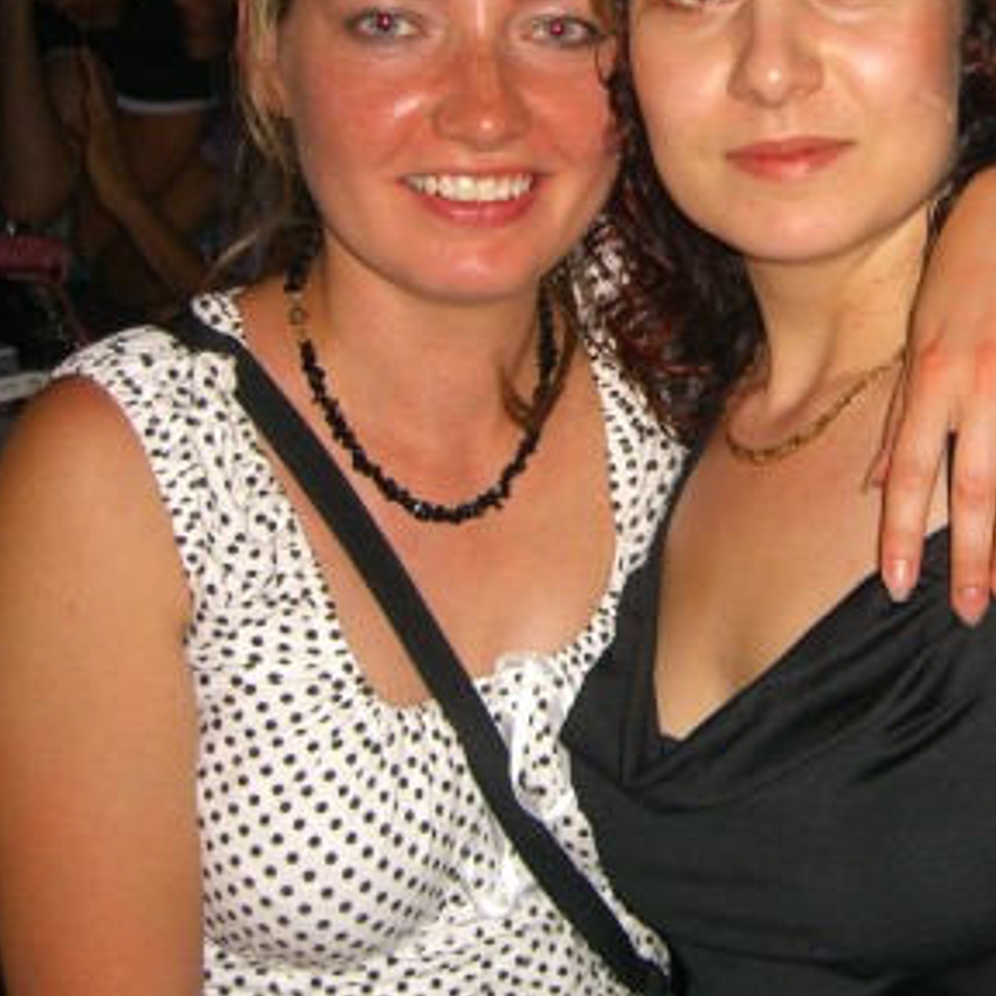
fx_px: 2279
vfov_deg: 24.4
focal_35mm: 70
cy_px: 259
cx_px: 823
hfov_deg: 24.2
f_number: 2.8
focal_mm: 7.9
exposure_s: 1/60
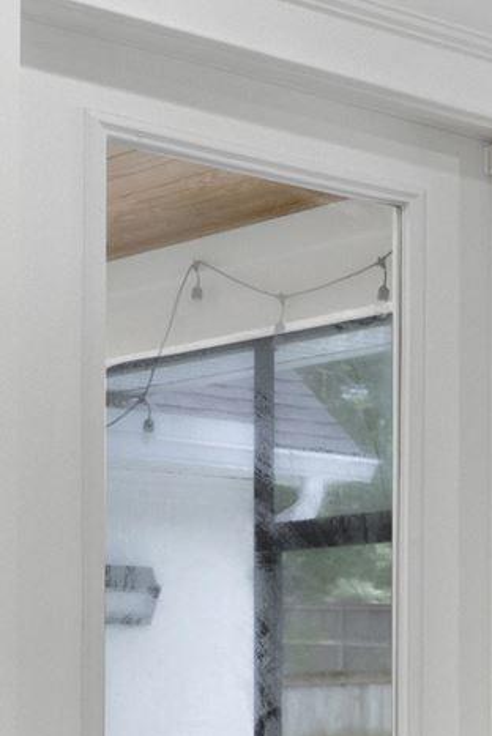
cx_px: 1236
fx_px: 1950
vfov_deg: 20.9
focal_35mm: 95
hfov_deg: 11.5
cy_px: 668
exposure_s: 1/1.67
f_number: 11
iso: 400
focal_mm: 14.5
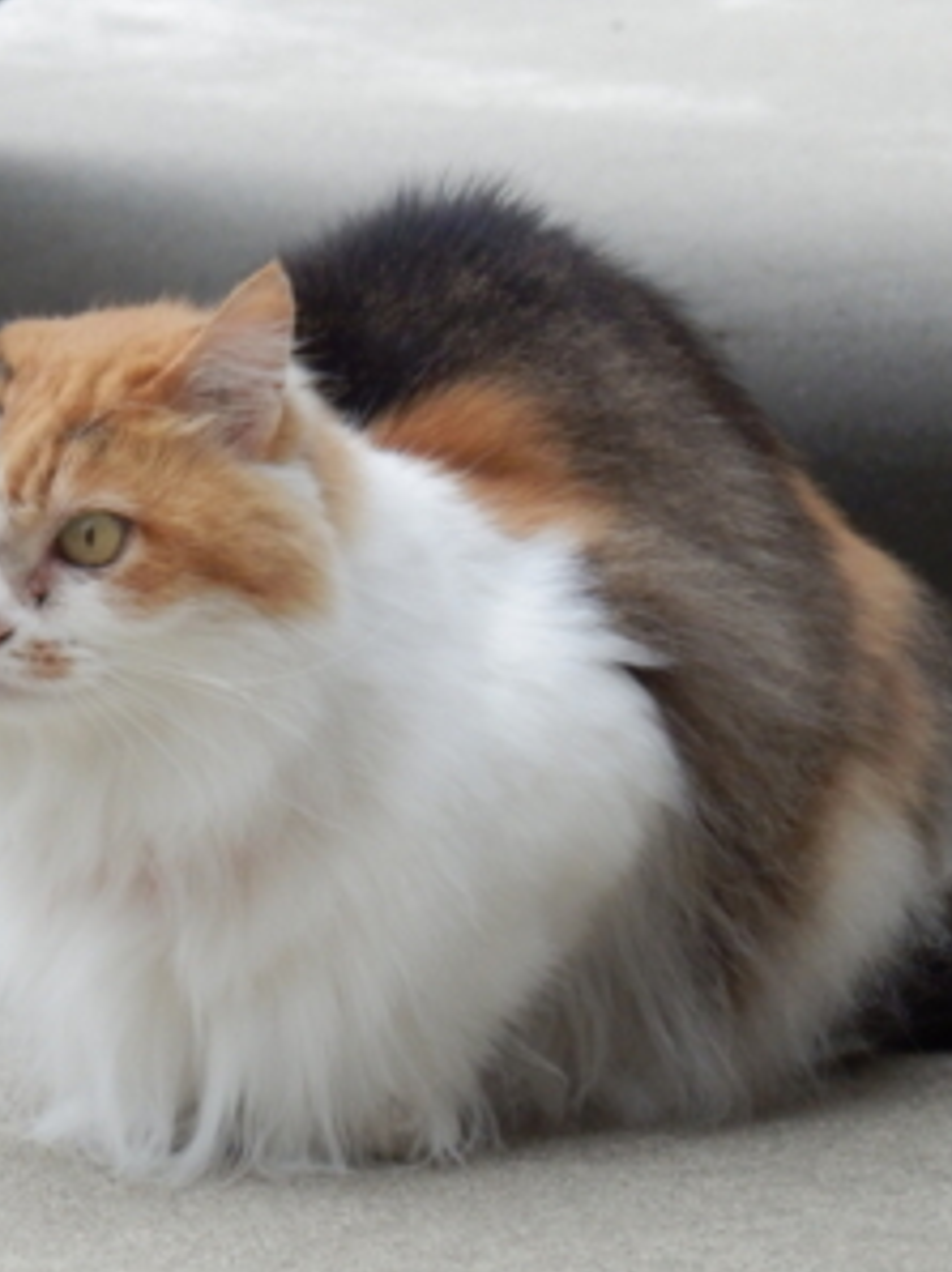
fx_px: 17994
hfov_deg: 3.0
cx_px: 290
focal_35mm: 490
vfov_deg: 4.0
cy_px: 636
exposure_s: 1/160
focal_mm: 65.2
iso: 800
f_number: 6.8
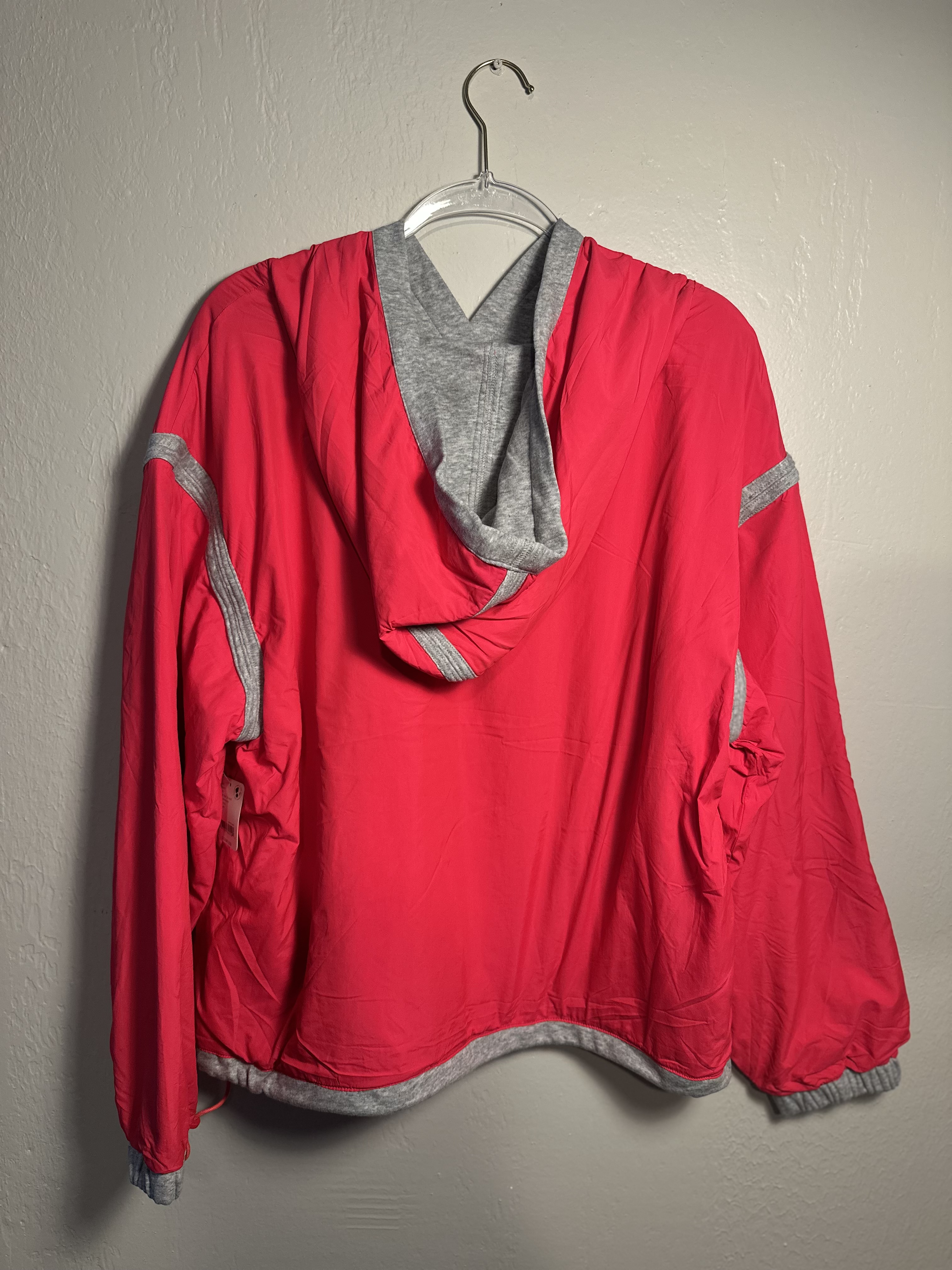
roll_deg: -1.9
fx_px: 880
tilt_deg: -8.2
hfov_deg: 56.8
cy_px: 635
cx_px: 476
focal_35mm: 24
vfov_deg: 71.6
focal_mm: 6.86
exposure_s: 1/60
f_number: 1.78
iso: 200
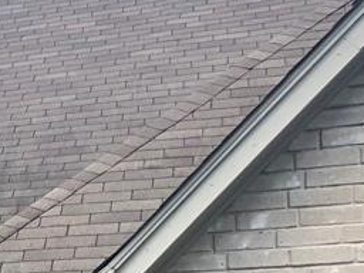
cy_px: 448
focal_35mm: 112
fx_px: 1178
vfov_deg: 12.4
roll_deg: -0.6
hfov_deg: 15.7
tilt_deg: +4.4
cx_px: -232
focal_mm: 4
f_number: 1.8
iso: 20
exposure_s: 1/307
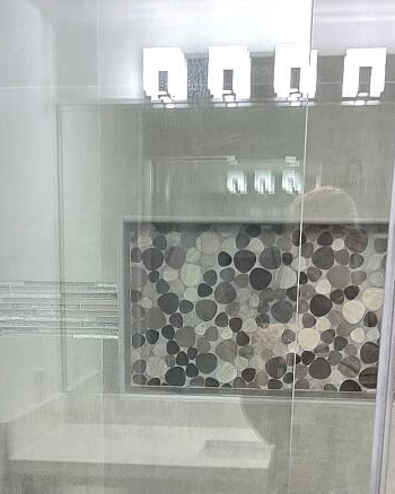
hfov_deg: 26.2
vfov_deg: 30.1
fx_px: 848
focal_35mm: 58
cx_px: 166
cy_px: 500
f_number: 2.2
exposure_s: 1/60.2
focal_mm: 1.7
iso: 200
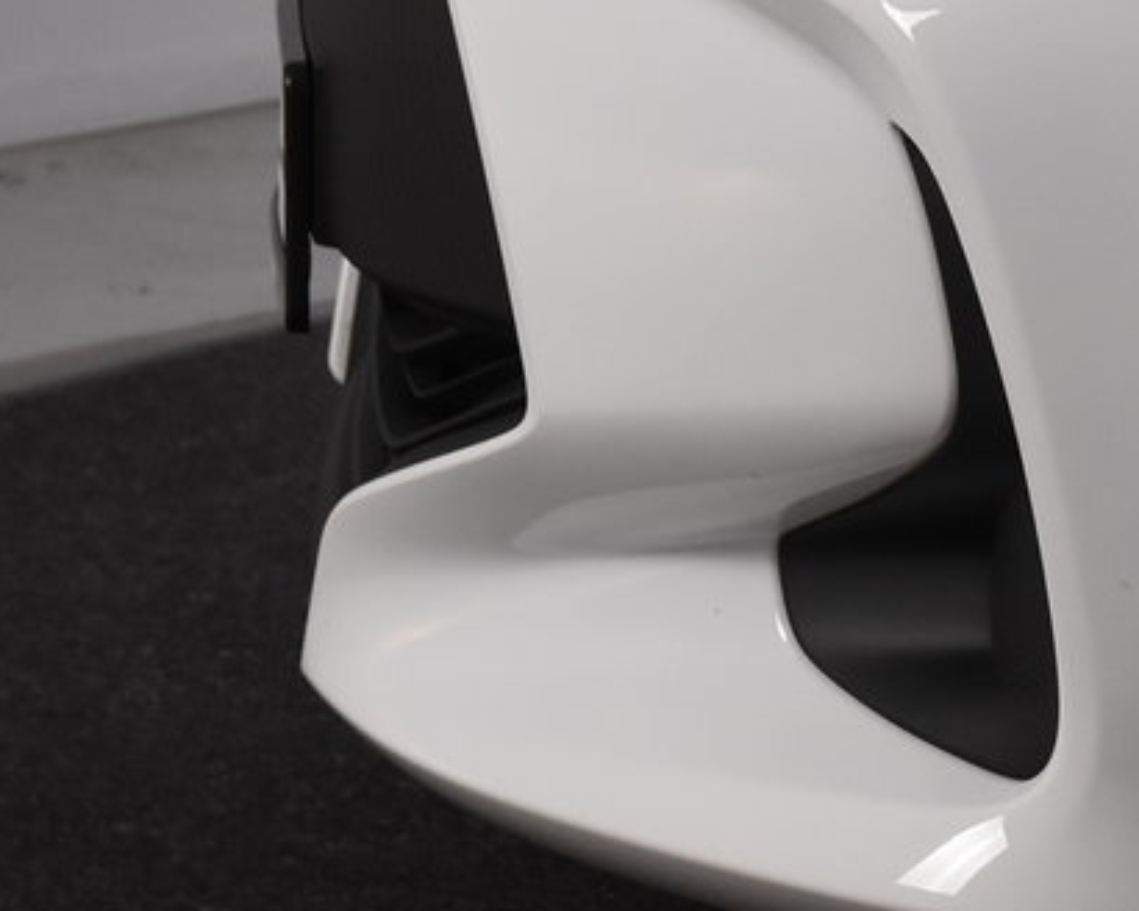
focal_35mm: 167
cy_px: 226
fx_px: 5630
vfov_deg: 9.2
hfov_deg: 11.1
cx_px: 1703
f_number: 6.3
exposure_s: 1/160
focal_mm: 38
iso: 1600
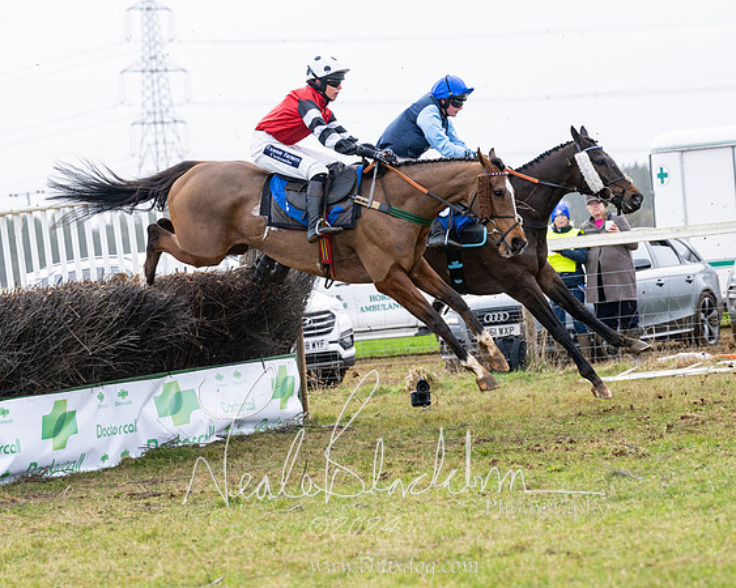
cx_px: 305
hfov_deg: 13.2
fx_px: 3184
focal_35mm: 146
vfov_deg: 10.6
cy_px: 269
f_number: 4
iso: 400
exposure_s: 1/1000
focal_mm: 105
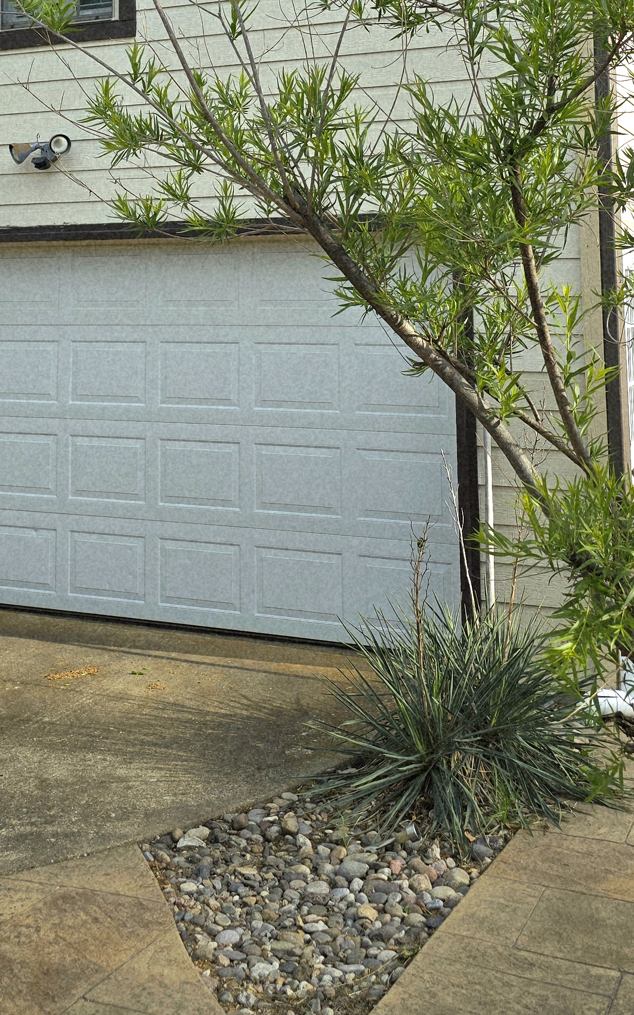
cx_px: 276
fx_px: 1272
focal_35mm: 46
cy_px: 157
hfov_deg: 28.0
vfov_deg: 41.0
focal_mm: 6.3
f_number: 1.7
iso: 12
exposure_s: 1/323
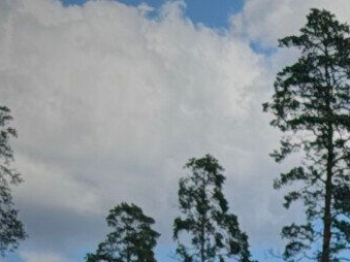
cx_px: 894
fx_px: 2790
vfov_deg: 5.1
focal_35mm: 276
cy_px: 730
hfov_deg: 6.7
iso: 80
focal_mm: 6.76
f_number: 1.78
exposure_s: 1/3378
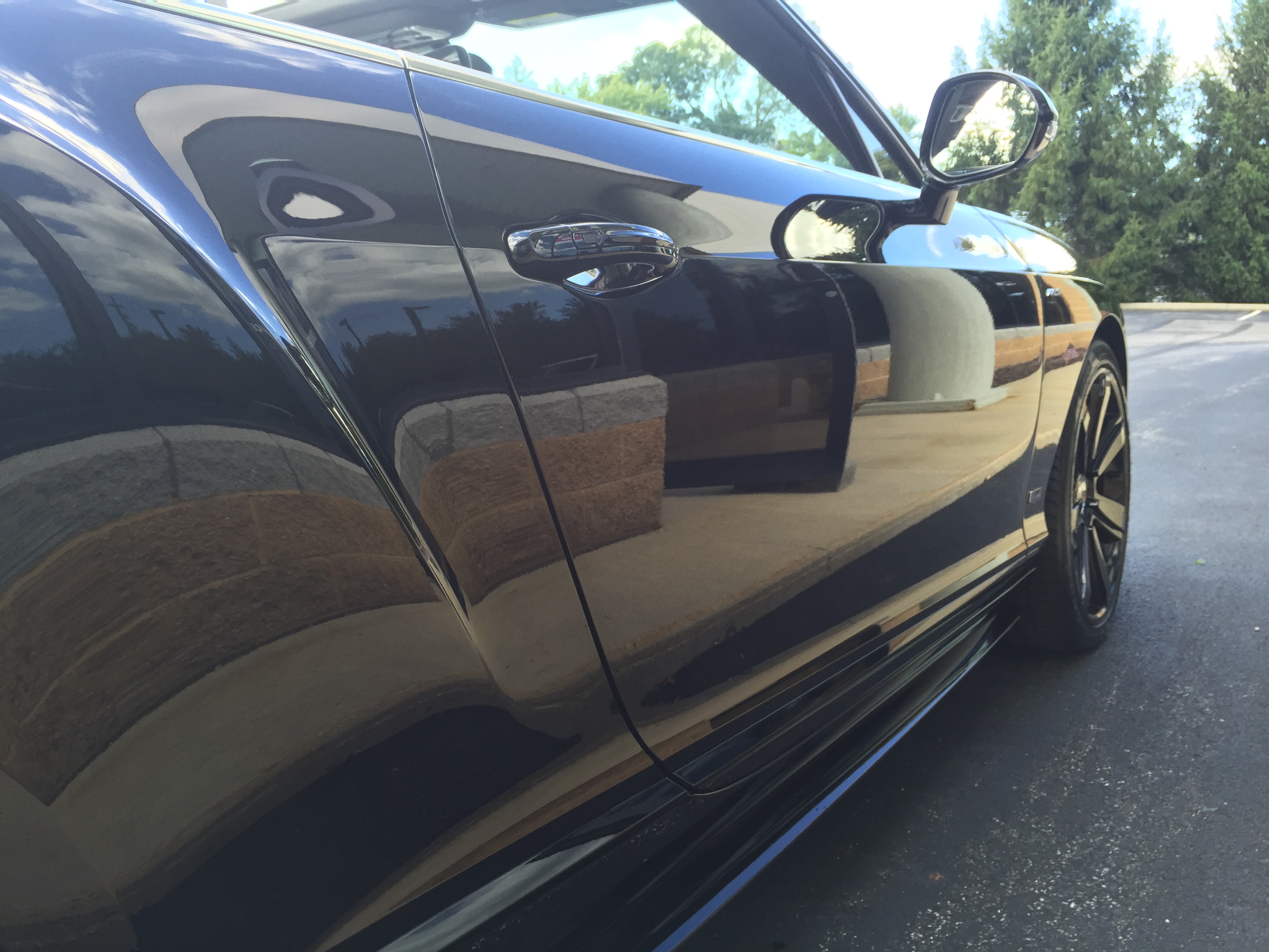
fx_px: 1063
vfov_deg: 48.2
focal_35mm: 29
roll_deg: -1.4
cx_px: 634
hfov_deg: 61.7
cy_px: 476
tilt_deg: -10.1
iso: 50
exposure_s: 1/120
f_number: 2.2
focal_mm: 4.15
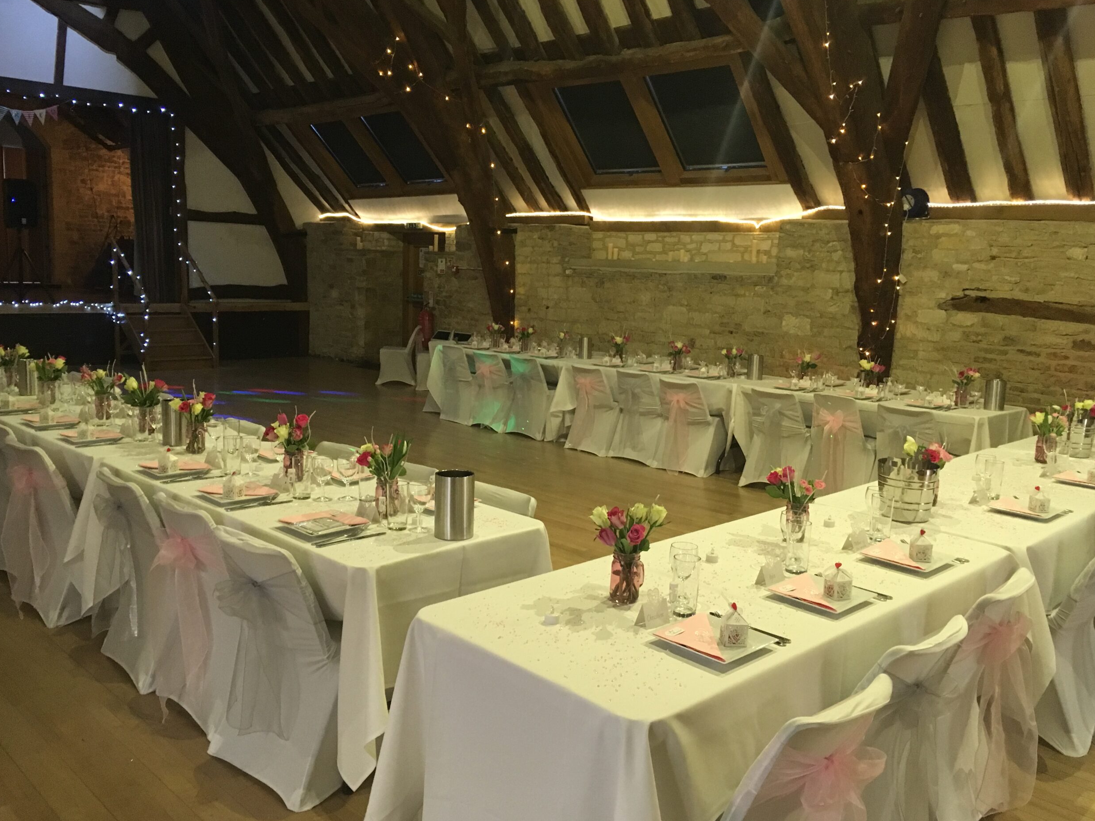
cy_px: 405
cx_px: 542
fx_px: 949
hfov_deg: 60.0
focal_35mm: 30
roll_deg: -0.8
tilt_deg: -9.4
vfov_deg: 46.8
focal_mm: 4.15
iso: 200
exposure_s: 1/25
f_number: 2.2
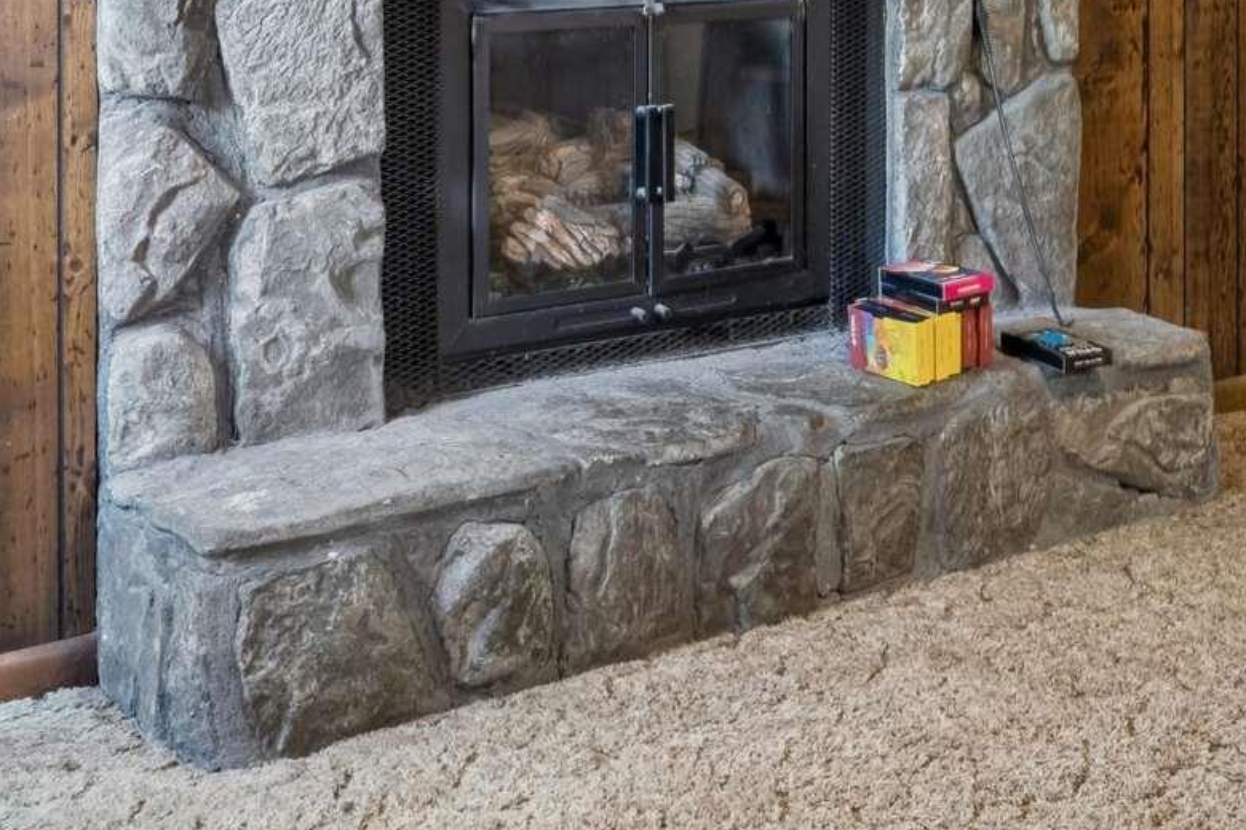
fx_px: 2180
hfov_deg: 30.6
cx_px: 1097
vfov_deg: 20.2
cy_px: -176
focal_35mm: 63
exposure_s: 1.6
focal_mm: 16
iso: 400
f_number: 13
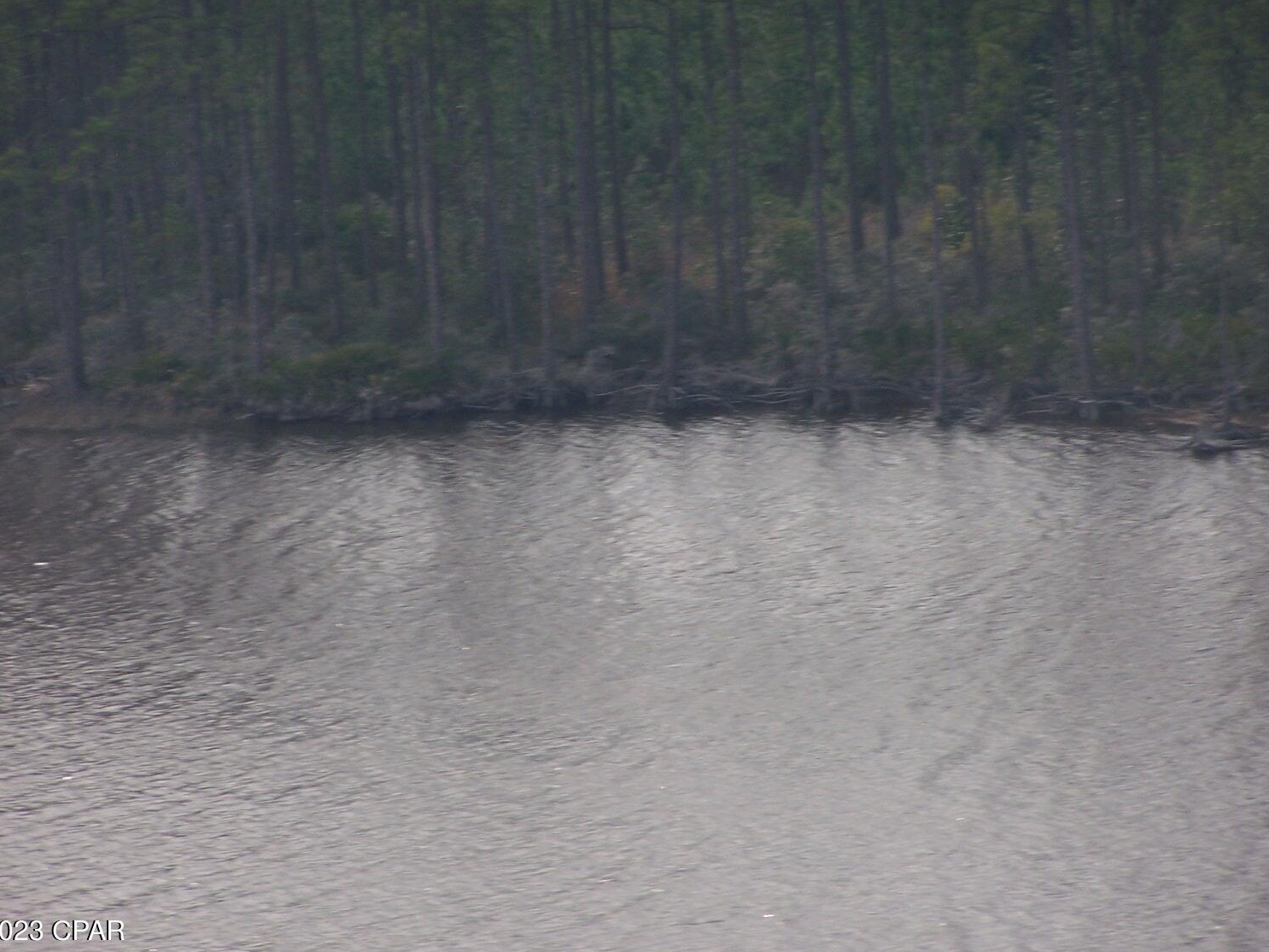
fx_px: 12136
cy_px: 478
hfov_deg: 6.0
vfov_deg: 4.5
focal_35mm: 331
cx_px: 620
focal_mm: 52.6
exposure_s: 1/640
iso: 80
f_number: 3.6
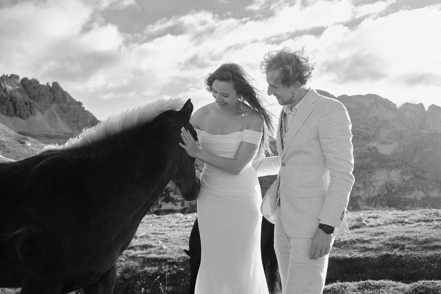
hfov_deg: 54.4
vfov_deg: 37.9
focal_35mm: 35
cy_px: 147
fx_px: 429
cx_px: 220
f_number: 2.8
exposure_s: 1/1300
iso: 125
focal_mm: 23
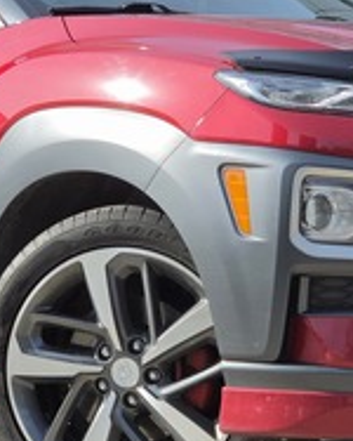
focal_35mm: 151
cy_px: 202
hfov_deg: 10.2
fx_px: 1969
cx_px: 160
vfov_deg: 12.8
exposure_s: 1/682
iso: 25
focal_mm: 7
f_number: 2.4
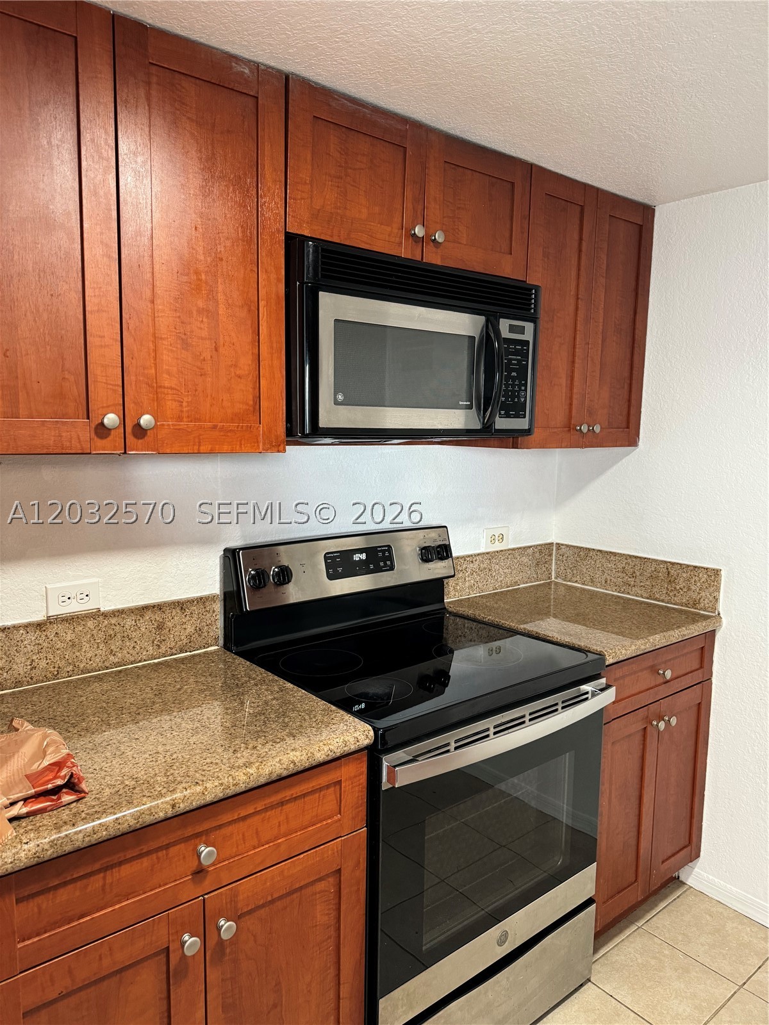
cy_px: 512
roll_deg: -0.3
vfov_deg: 71.6
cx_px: 384
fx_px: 711
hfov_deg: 56.8
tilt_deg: -7.4
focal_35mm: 24
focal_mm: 6.86
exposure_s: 1/60
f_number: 1.78
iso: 320
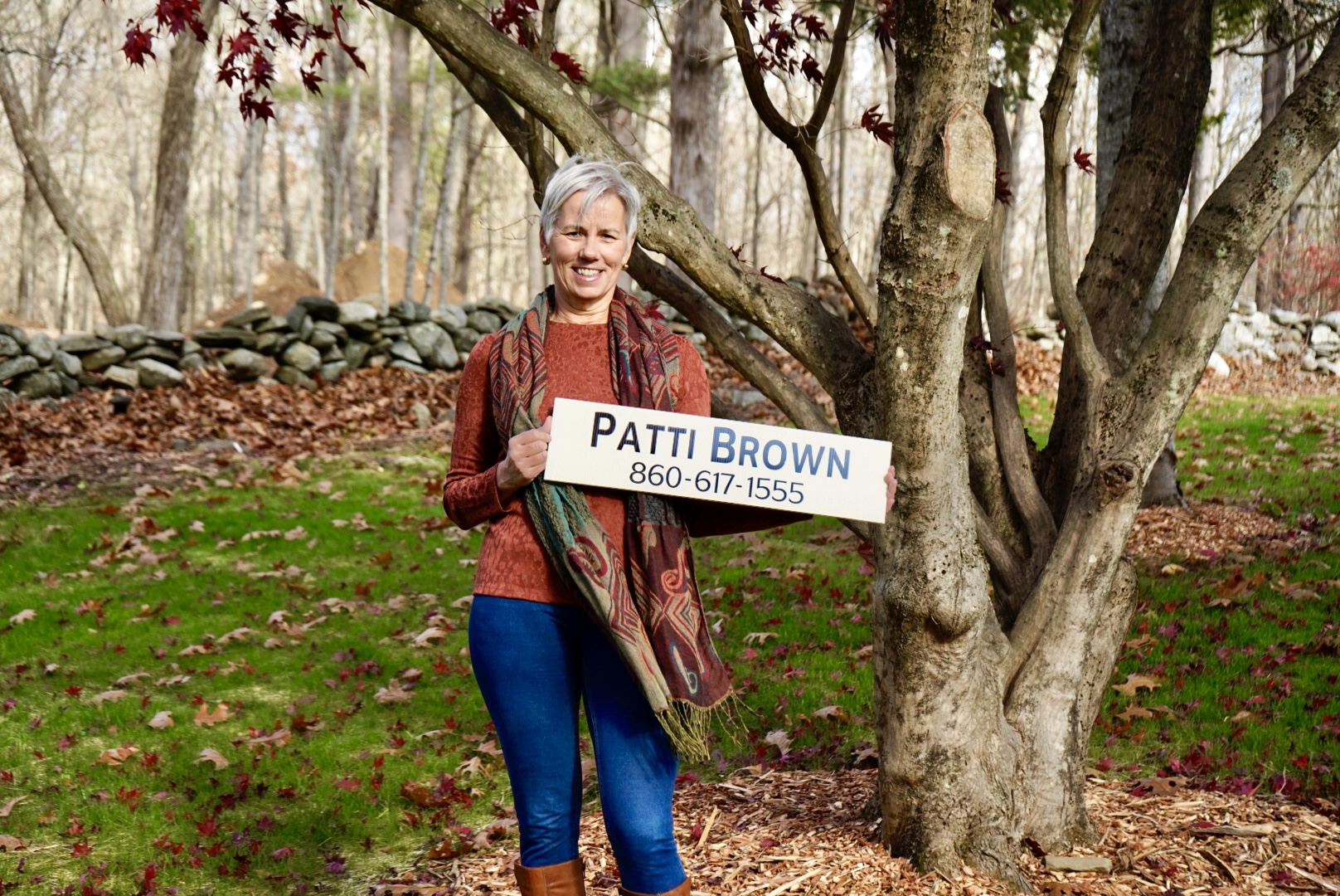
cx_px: 670
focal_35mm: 55
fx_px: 2049
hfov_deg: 36.2
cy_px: 448
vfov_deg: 24.7
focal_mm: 55
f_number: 5
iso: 640
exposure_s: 1/640
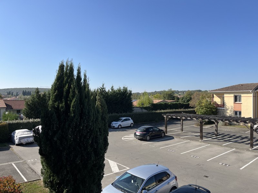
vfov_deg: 53.1
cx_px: 129
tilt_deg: -0.5
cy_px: 96
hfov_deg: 67.3
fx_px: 194
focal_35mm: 26
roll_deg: +0.3
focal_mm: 5.1
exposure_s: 1/3521
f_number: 1.6
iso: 50
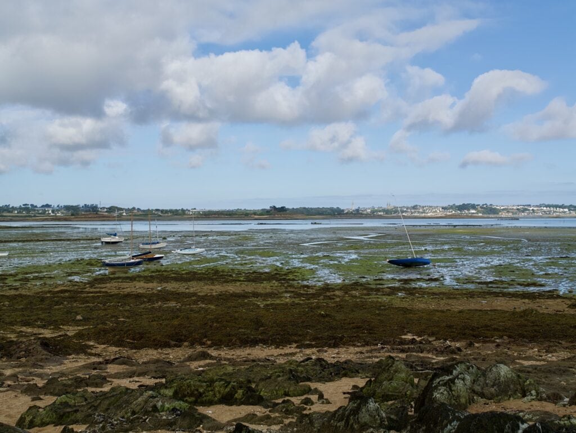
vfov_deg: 30.3
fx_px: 799
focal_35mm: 48
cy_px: 216
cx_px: 288
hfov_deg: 39.6
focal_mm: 24
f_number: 6.3
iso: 100
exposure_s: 1/320
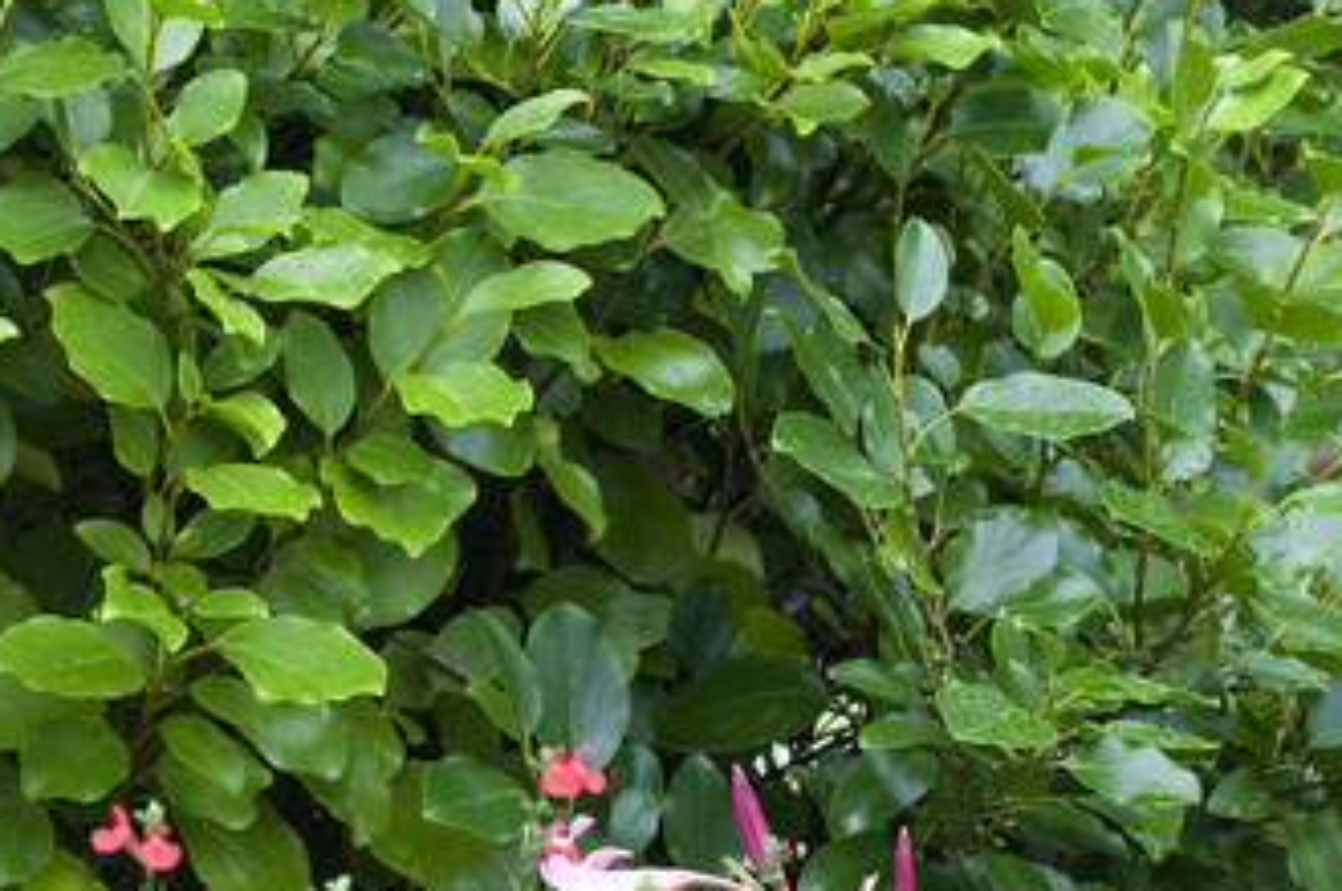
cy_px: 220
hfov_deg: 10.9
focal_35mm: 186
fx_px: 6923
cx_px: -114
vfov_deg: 7.4
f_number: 5
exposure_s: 1/160
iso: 200
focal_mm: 40
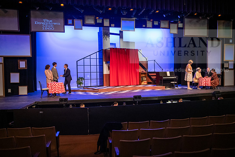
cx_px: 118
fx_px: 222
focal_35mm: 34
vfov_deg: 38.9
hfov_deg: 55.8
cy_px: 78
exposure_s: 1/200
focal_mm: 34
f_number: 2.8
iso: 3200
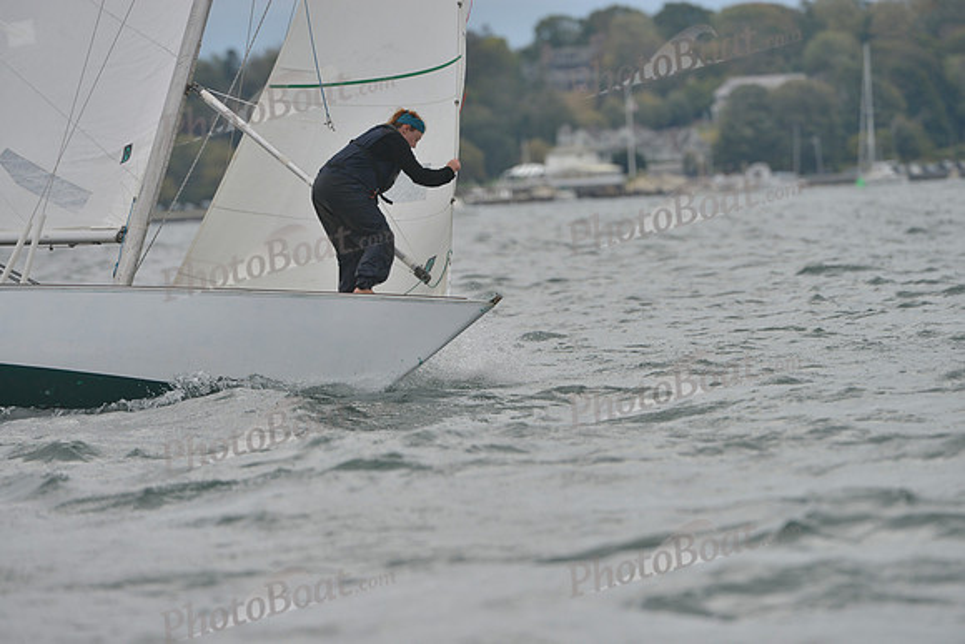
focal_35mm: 400
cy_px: 322
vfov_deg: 3.4
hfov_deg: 5.2
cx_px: 482
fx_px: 10724
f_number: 7.1
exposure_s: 1/1000
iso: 400
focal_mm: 400
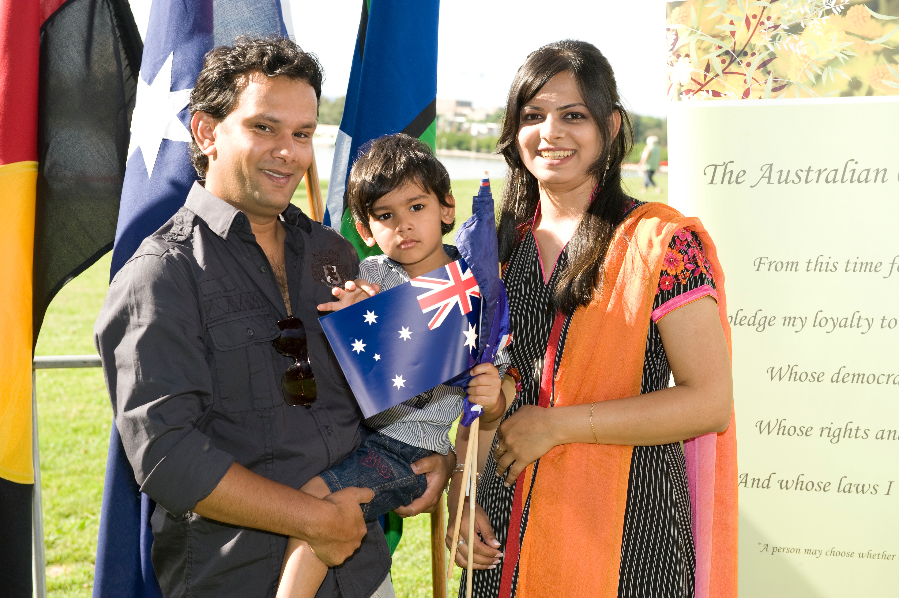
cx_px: 450
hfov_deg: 28.9
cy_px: 299
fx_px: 1747
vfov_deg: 19.4
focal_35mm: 70
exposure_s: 1/250
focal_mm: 70
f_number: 8
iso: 250
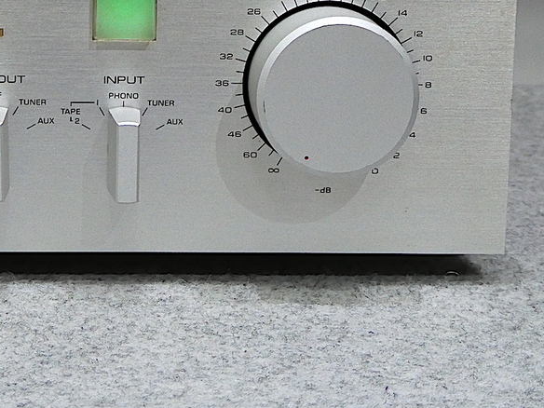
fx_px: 1807
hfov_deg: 17.0
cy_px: 75
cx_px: 127
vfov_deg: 12.8
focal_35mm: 115
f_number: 5
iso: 1000
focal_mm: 12.5
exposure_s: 1/80
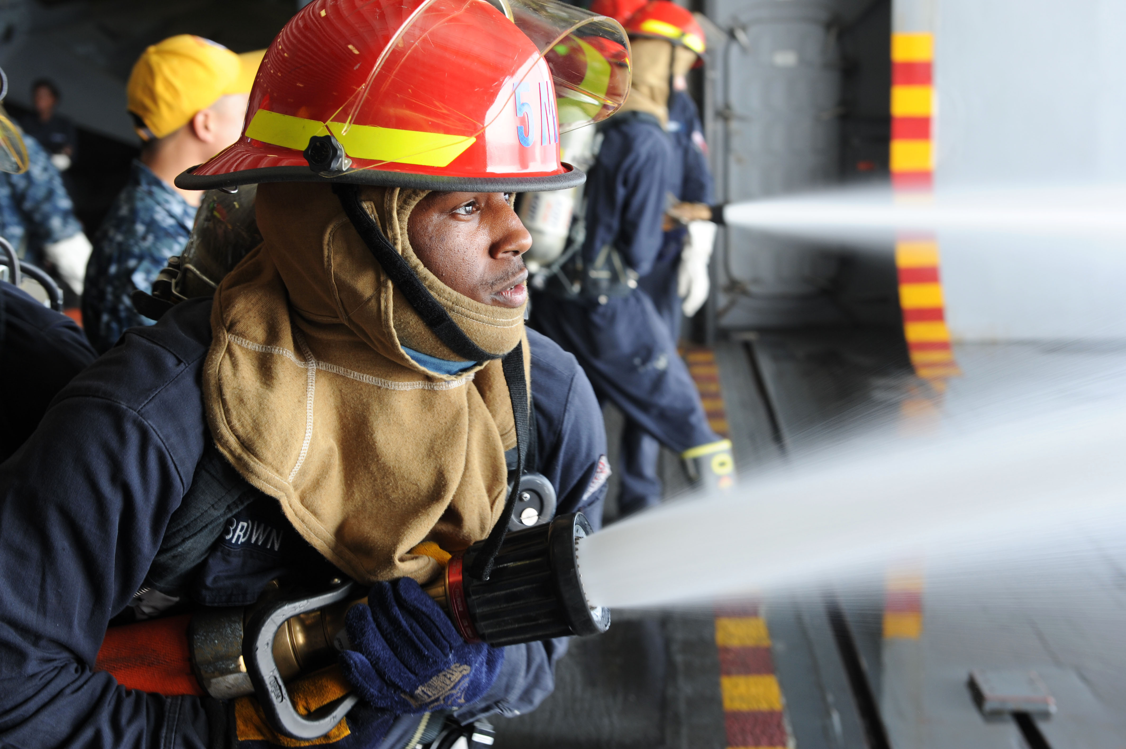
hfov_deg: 28.9
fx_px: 2188
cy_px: 374
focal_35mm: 70
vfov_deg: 19.4
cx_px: 563
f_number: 8
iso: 400
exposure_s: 1/60
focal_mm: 70
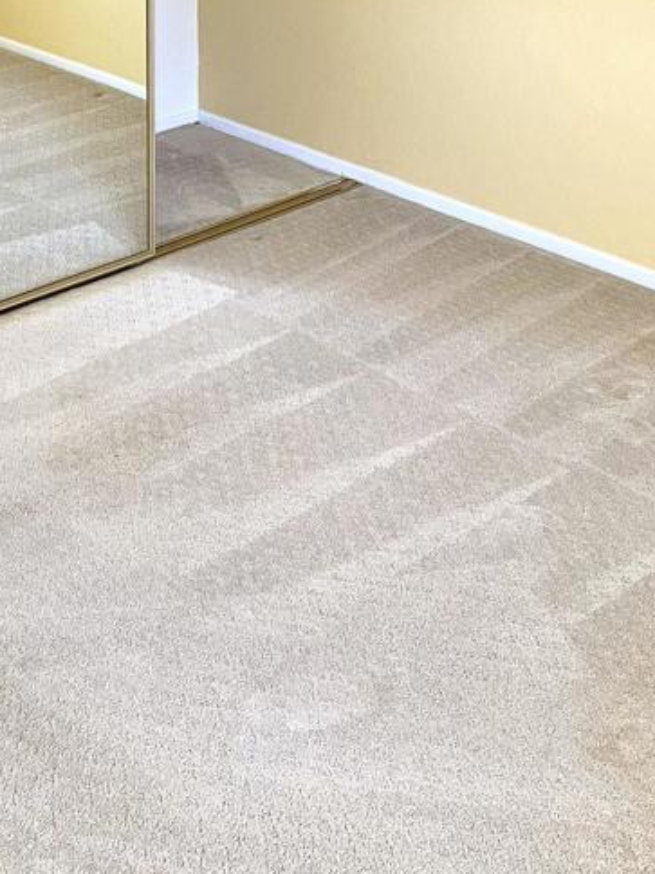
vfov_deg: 32.3
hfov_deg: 26.4
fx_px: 1388
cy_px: 13
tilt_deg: -13.5
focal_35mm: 55
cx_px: 226
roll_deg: -0.2
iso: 125
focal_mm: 4.25
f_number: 1.8
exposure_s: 1/66
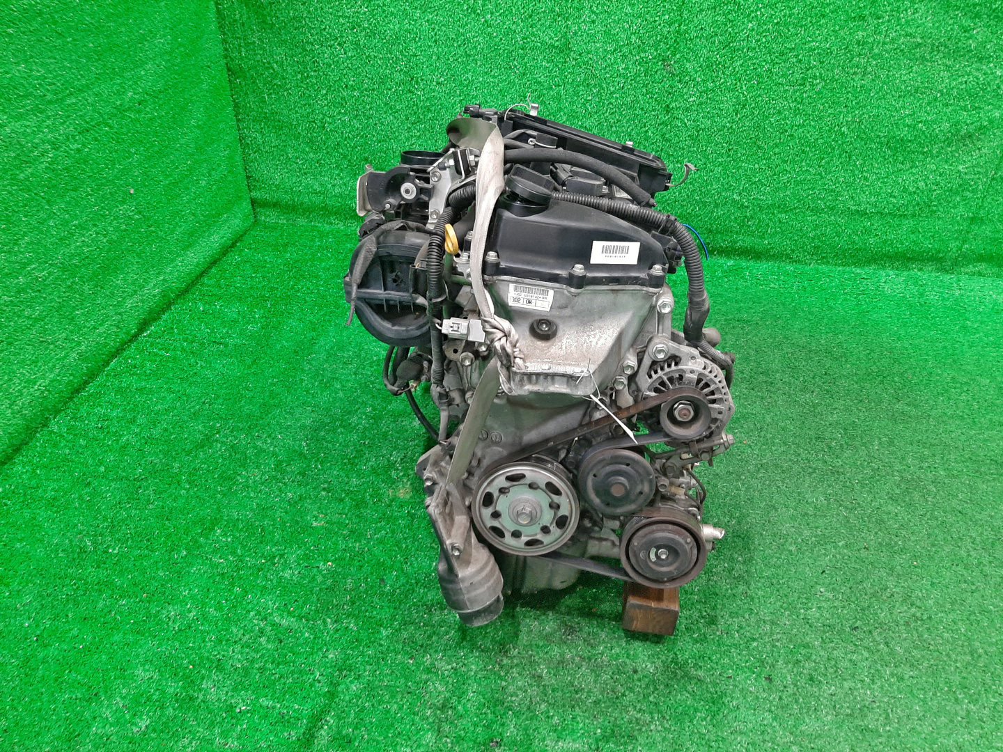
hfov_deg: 67.3
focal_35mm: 26
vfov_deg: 53.1
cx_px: 502
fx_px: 753
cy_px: 376
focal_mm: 3.93
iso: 194
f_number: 1.7
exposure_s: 1/50
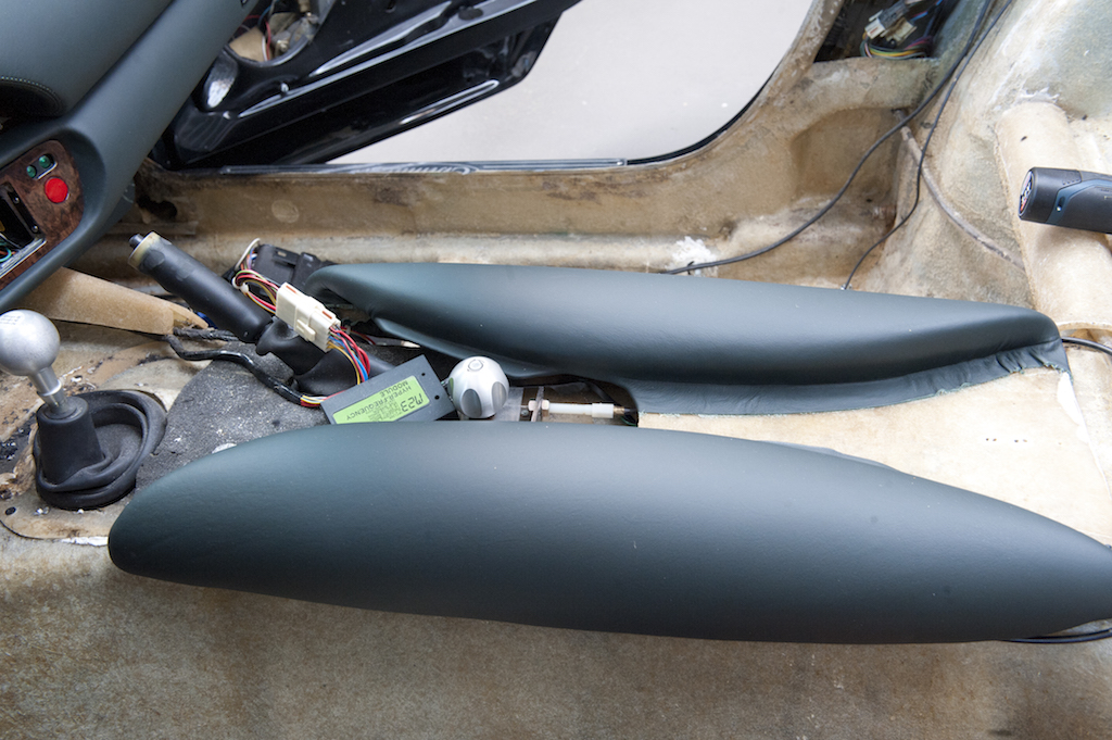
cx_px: 556
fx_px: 1111
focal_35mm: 36
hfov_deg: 53.2
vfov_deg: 36.8
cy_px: 370
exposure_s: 1/100
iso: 3200
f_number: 8
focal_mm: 36
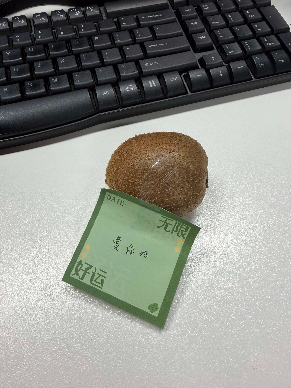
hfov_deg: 56.8
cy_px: 194
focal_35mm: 24
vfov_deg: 71.6
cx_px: 146
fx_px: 269
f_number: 2.2
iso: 80
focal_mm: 2.22
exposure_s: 1/100
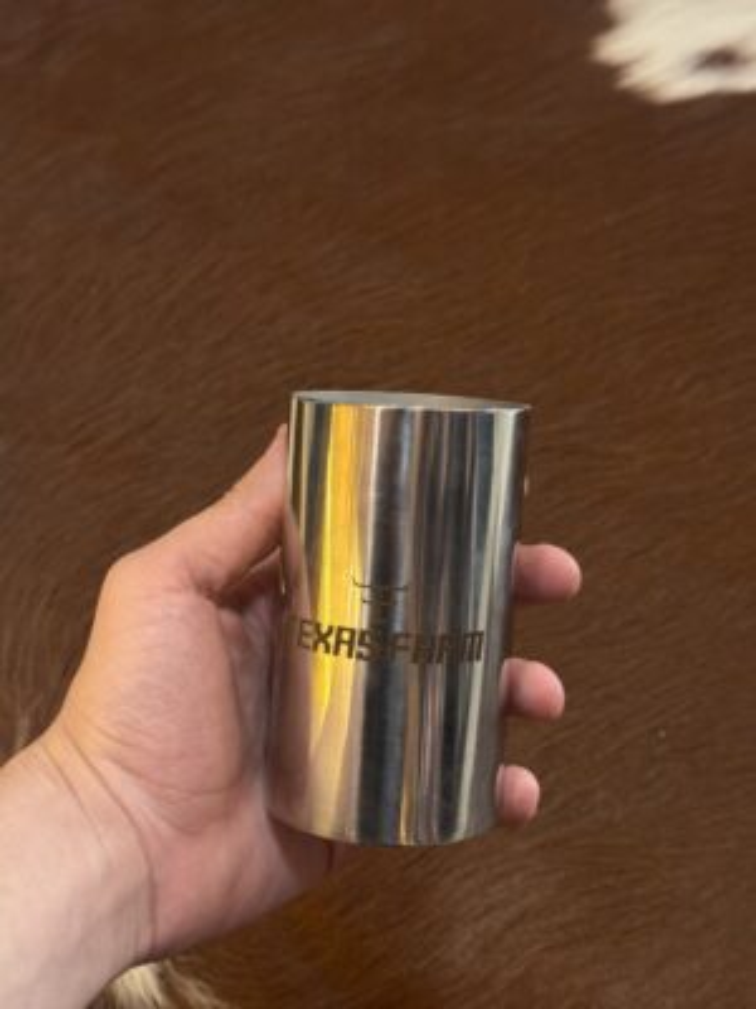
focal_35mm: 48
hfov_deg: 30.3
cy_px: 504
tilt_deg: -51.7
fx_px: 1398
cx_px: 378
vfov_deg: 39.7
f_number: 1.78
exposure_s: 1/60
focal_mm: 6.76
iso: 125
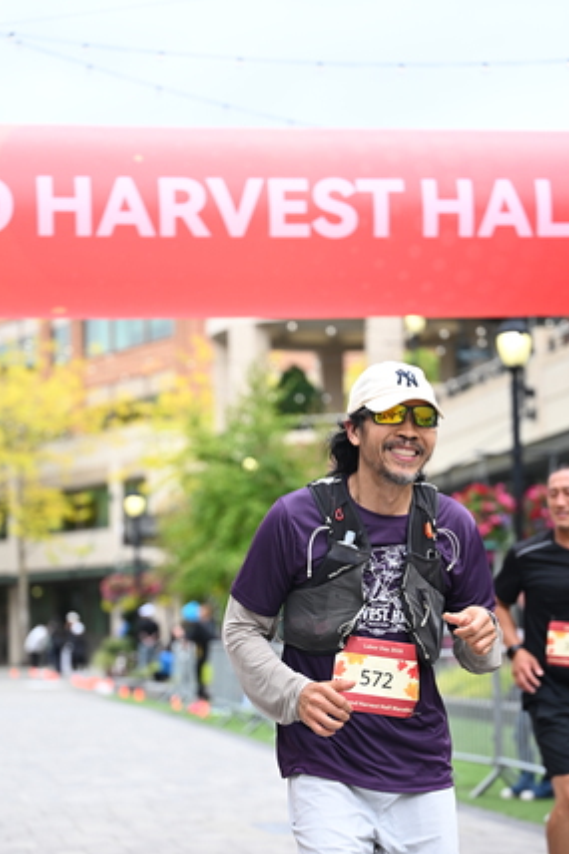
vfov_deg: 22.6
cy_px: 537
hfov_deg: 15.2
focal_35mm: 90
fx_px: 2135
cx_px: 275
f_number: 2.8
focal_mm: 70
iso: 640
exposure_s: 1/1600
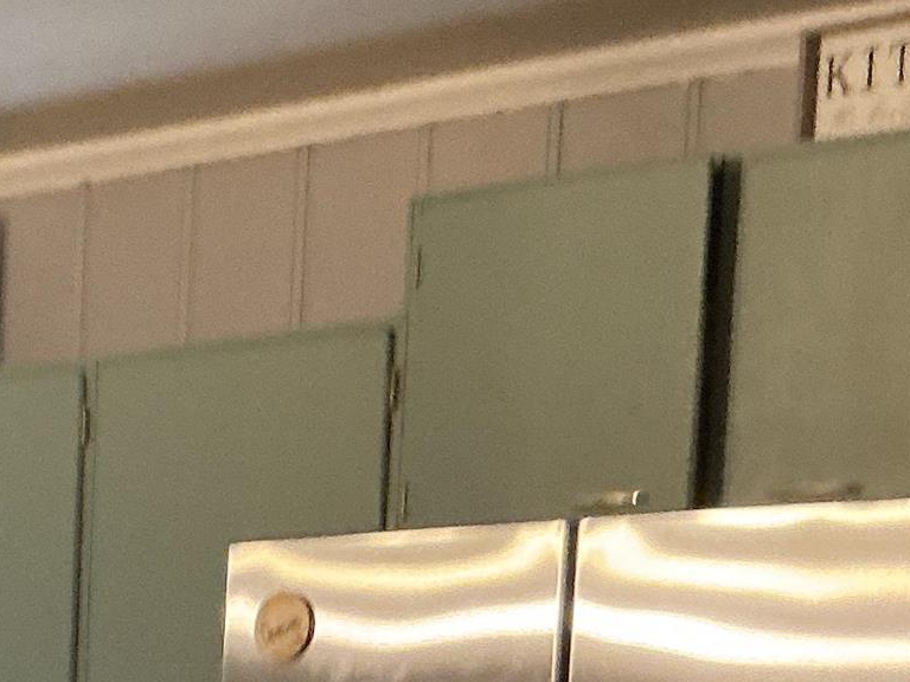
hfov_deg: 16.7
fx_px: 2944
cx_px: -232
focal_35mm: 112
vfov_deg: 12.3
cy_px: 1175
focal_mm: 3
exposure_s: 1/30
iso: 250
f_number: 1.8
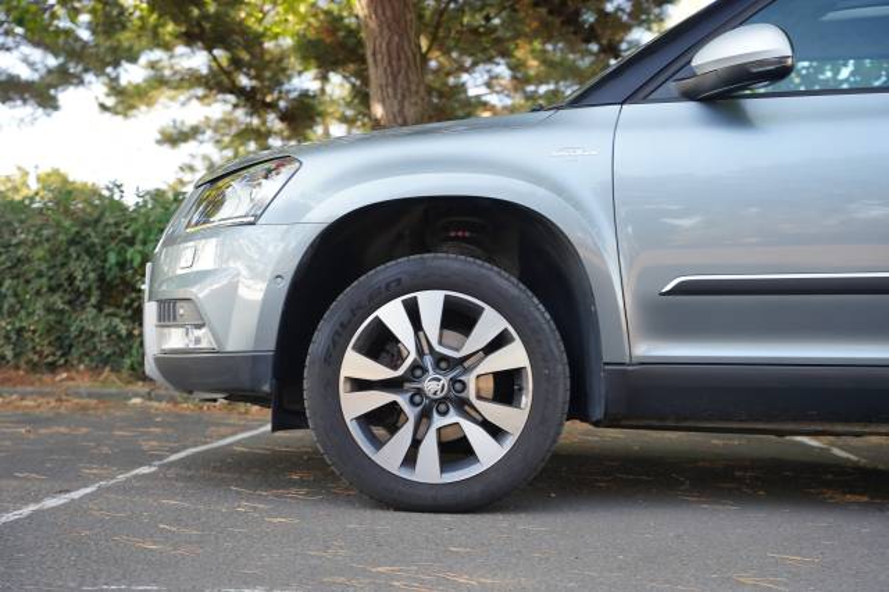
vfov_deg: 25.1
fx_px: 1330
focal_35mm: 54
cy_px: 296
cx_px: 444
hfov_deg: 37.0
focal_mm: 53.9
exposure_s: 1/60
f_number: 4
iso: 160
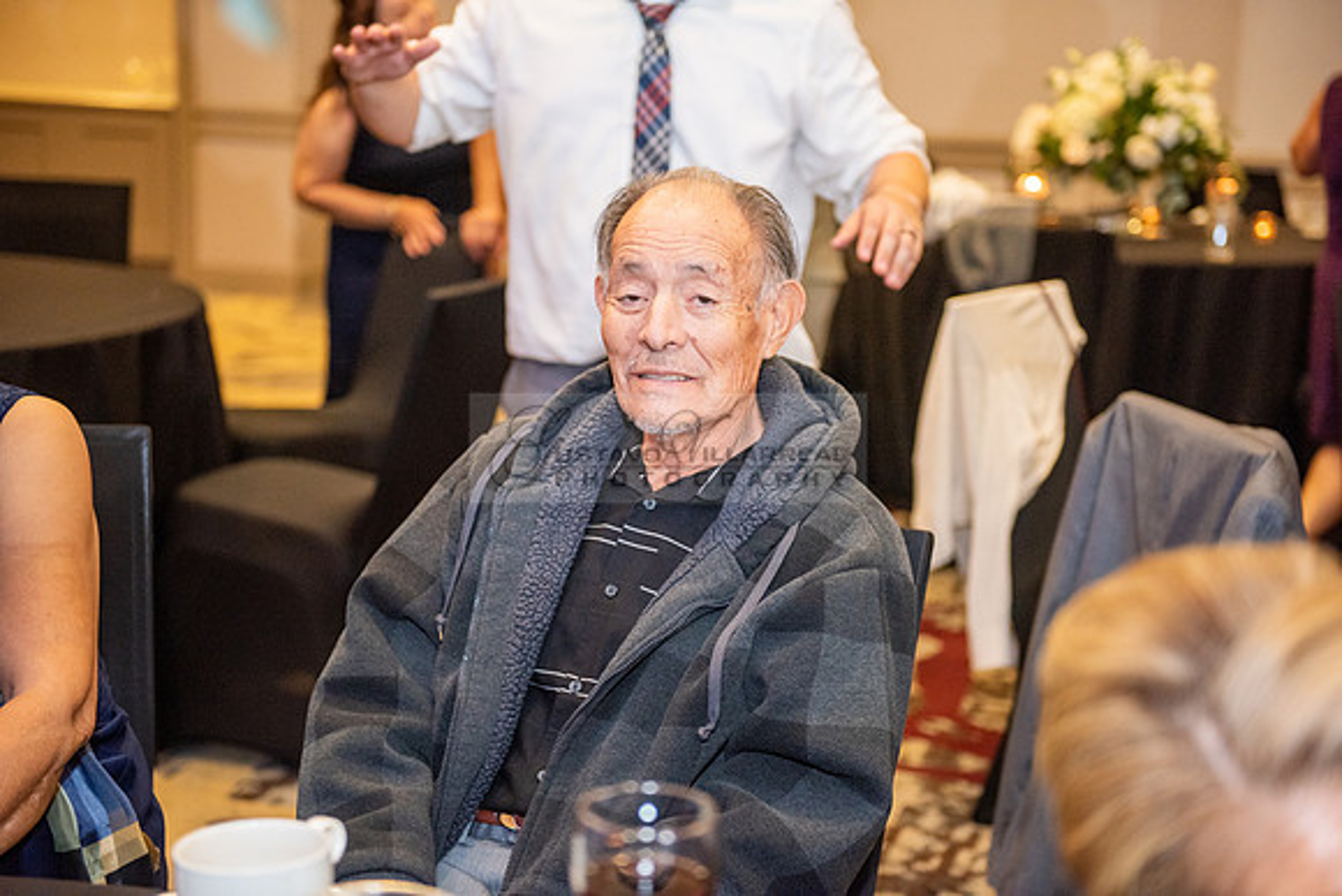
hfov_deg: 33.4
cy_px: 448
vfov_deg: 22.6
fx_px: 2237
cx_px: 671
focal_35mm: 60
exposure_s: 1/125
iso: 1600
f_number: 2.8
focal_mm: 60
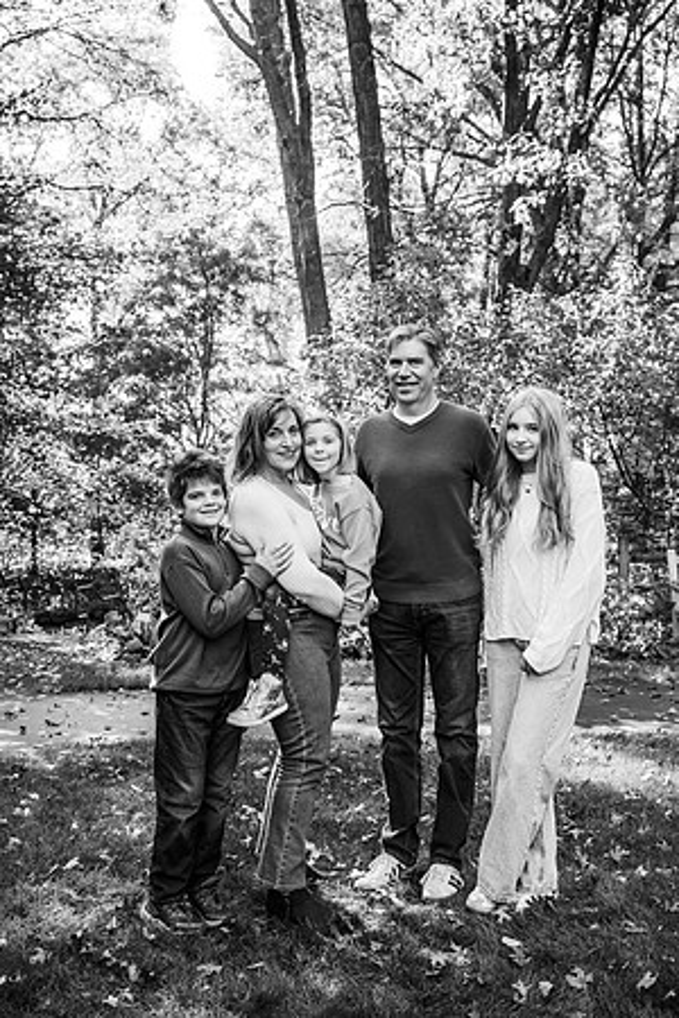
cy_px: 509
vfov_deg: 47.4
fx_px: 1160
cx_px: 340
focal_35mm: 41
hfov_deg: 32.6
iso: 400
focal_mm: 41
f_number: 5
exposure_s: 1/250
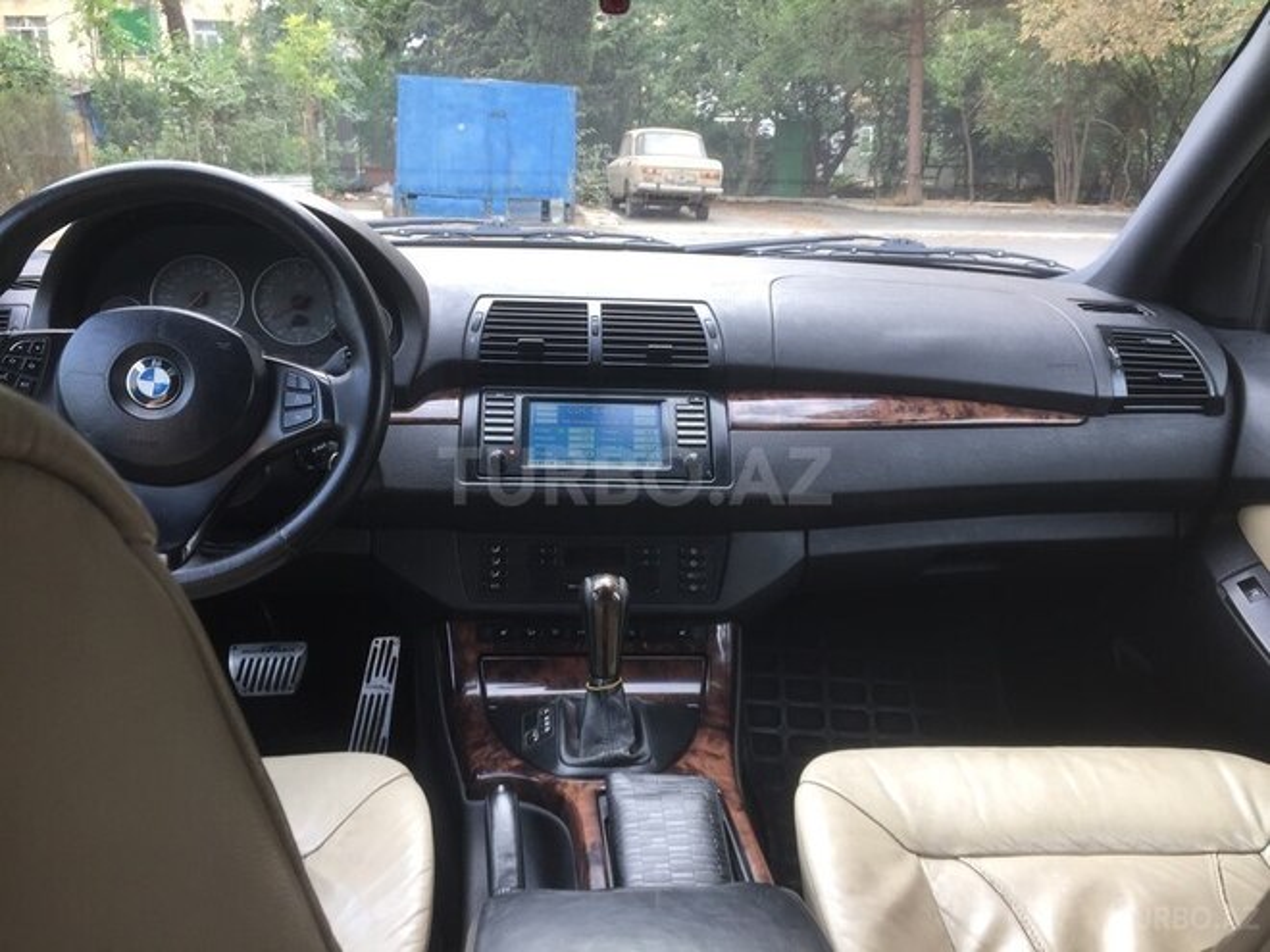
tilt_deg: -17.9
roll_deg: -1.6
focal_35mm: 29
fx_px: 1064
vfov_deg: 48.2
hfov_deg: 61.7
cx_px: 635
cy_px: 476
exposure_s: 1/50
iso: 40
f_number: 2.2
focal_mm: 4.15
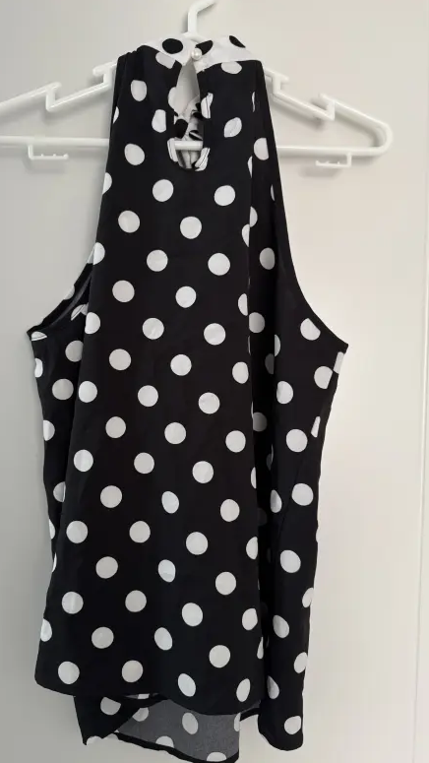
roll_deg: -0.2
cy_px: 389
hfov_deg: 42.8
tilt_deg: -3.3
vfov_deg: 69.9
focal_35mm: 27
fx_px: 546
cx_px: 183
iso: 250
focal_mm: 6.76
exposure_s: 1/60
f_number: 1.78
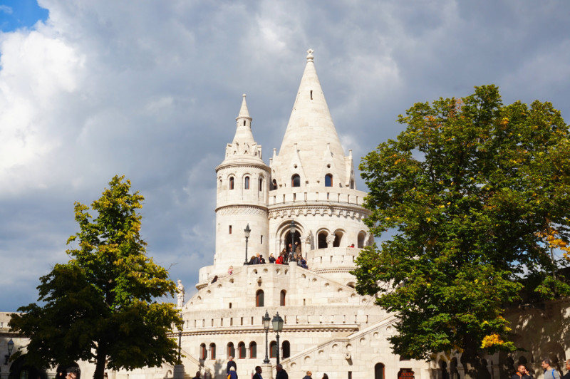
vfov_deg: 30.8
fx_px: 688
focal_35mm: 44
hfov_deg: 45.0
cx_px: 285
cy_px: 190
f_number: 14
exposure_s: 1/100
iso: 100
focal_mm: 29
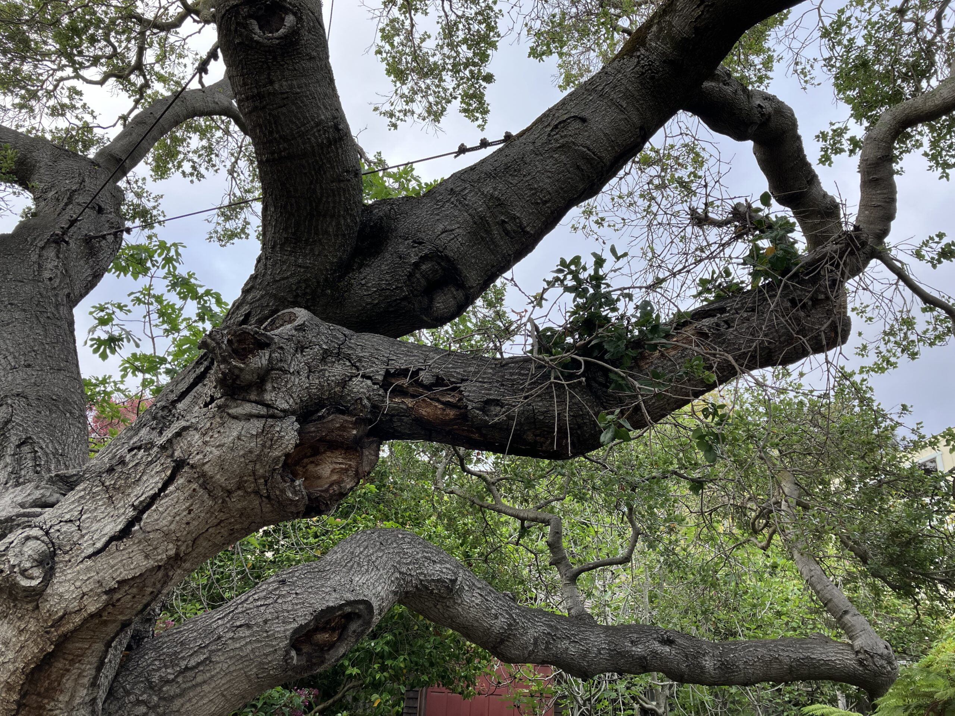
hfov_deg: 63.4
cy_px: 358
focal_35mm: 28
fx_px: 772
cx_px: 478
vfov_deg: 49.7
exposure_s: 1/124
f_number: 1.8
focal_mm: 4
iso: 25
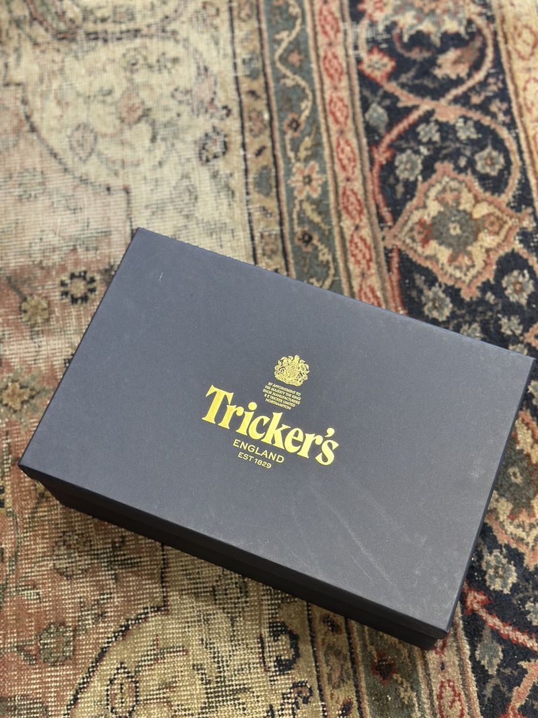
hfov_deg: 30.3
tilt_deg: -67.1
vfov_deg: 39.7
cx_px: 269
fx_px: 995
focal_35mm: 48
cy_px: 359
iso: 250
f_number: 1.78
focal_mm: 6.86
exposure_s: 1/40
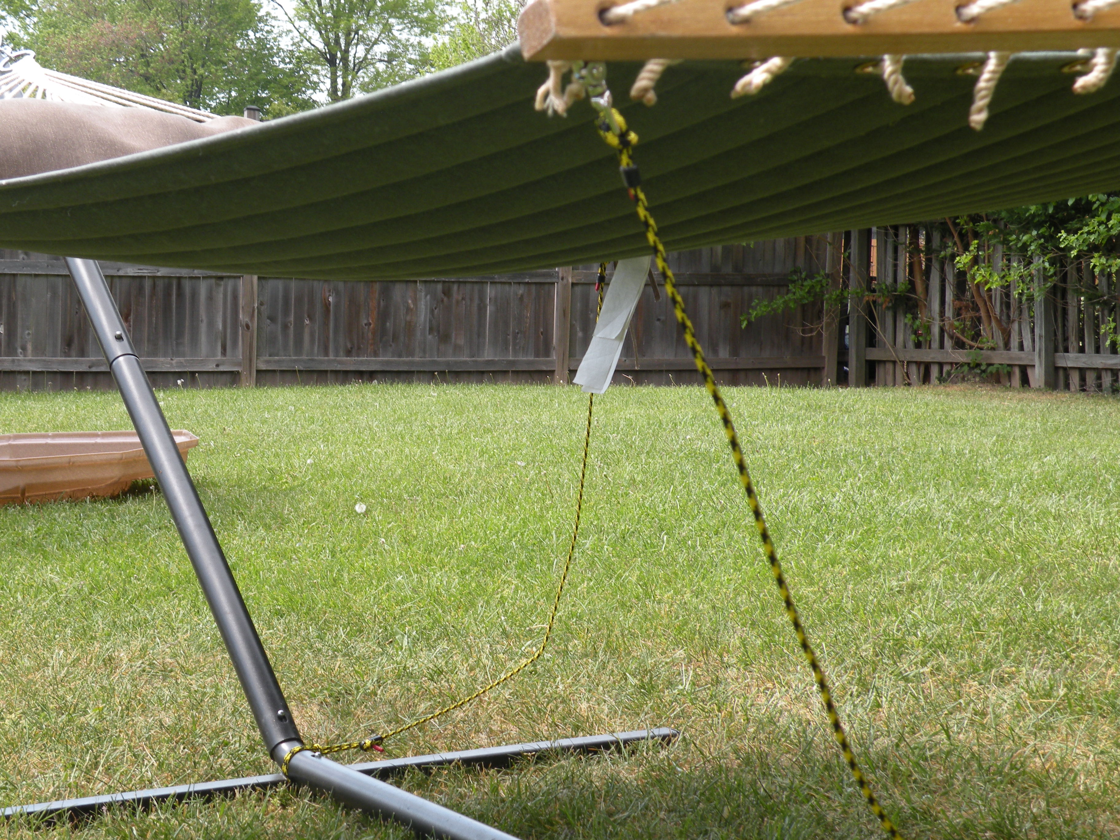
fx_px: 2459
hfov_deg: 25.7
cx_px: 560
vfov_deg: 19.4
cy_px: 420
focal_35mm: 76
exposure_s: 1/120
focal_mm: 13.4
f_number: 5
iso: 64
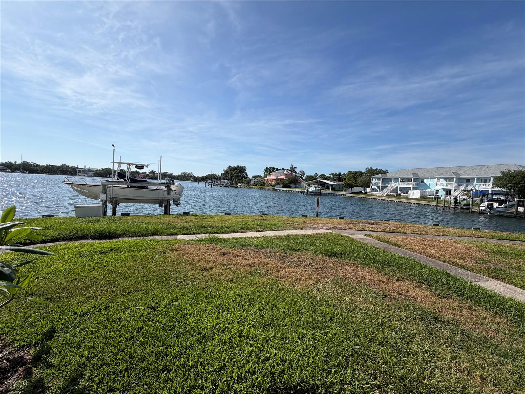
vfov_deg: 85.7
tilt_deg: -4.5
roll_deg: -2.7
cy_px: 197
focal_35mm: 14
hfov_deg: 102.1
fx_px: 212
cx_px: 262
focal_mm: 2.22
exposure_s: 1/1235
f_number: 2.2
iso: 20
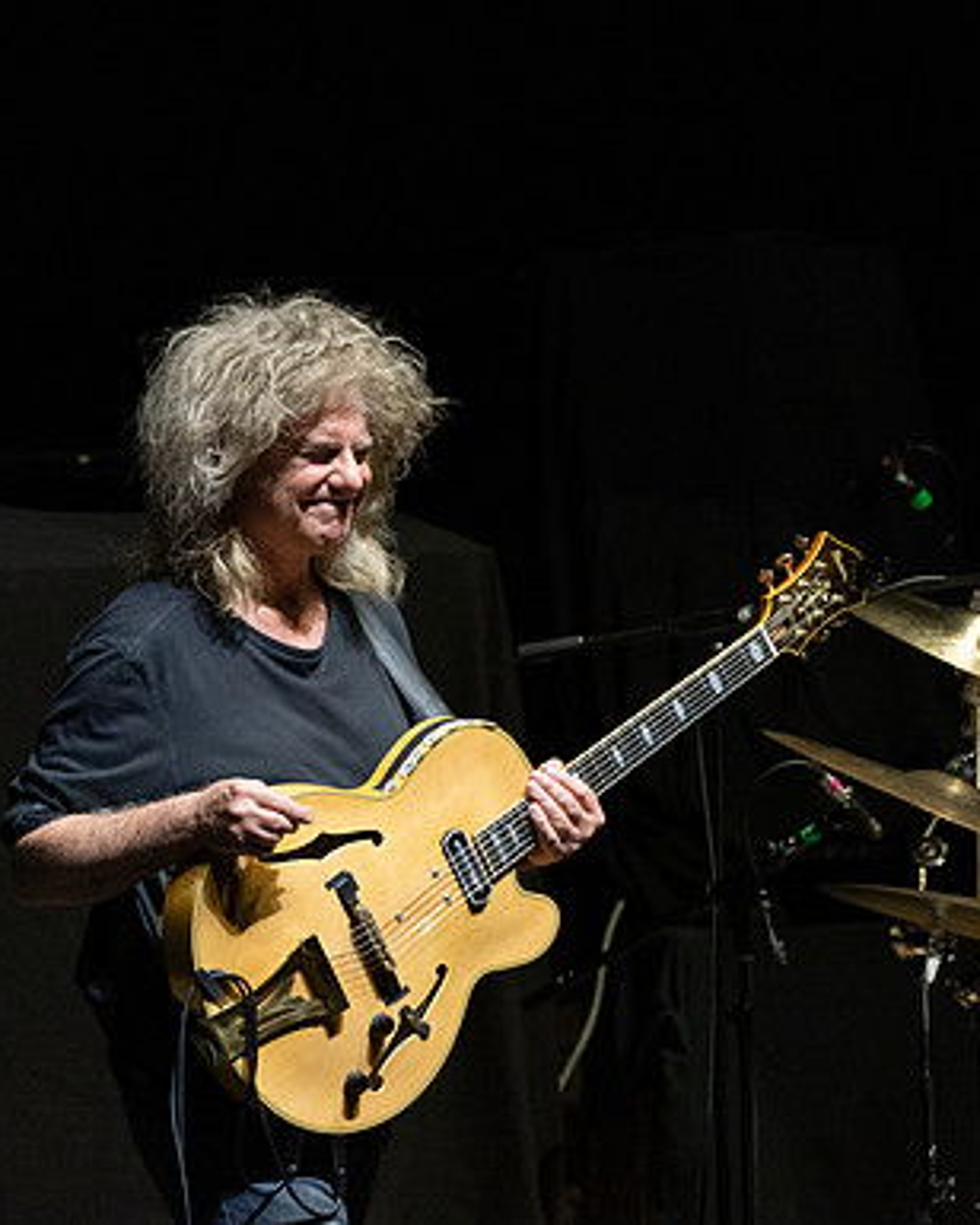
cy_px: 612
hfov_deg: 2.7
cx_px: 480
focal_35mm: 566
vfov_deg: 3.4
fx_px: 20520
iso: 3200
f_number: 7.1
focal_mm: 400
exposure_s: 1/320
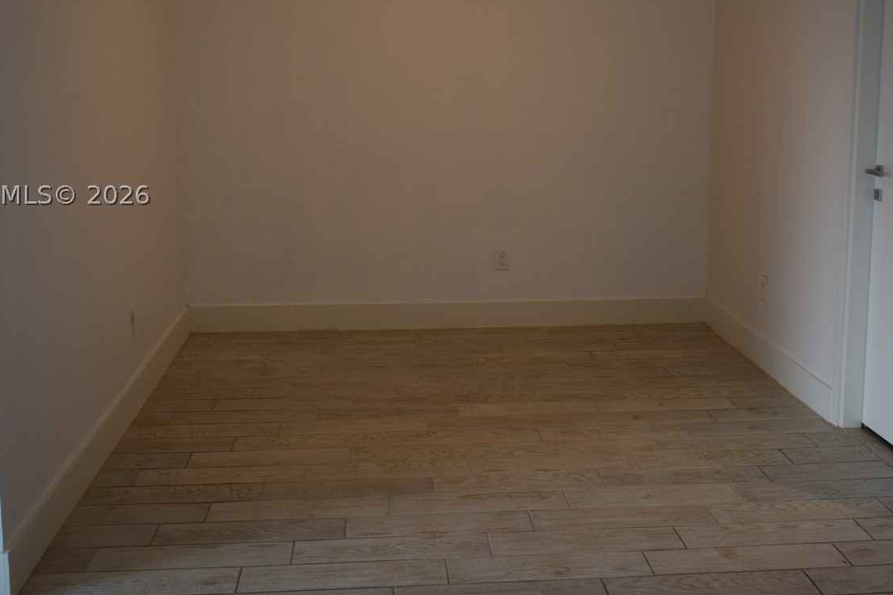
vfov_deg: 32.3
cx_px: 464
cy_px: 194
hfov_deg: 47.4
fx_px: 1017
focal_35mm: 41
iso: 400
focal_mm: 18
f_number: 4.5
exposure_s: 1/80
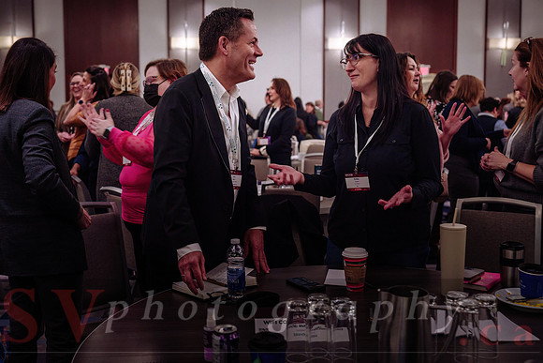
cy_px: 165
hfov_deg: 48.3
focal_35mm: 40
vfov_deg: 33.4
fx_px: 603
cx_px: 239
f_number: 2.8
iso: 1600
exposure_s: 1/100
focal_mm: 35
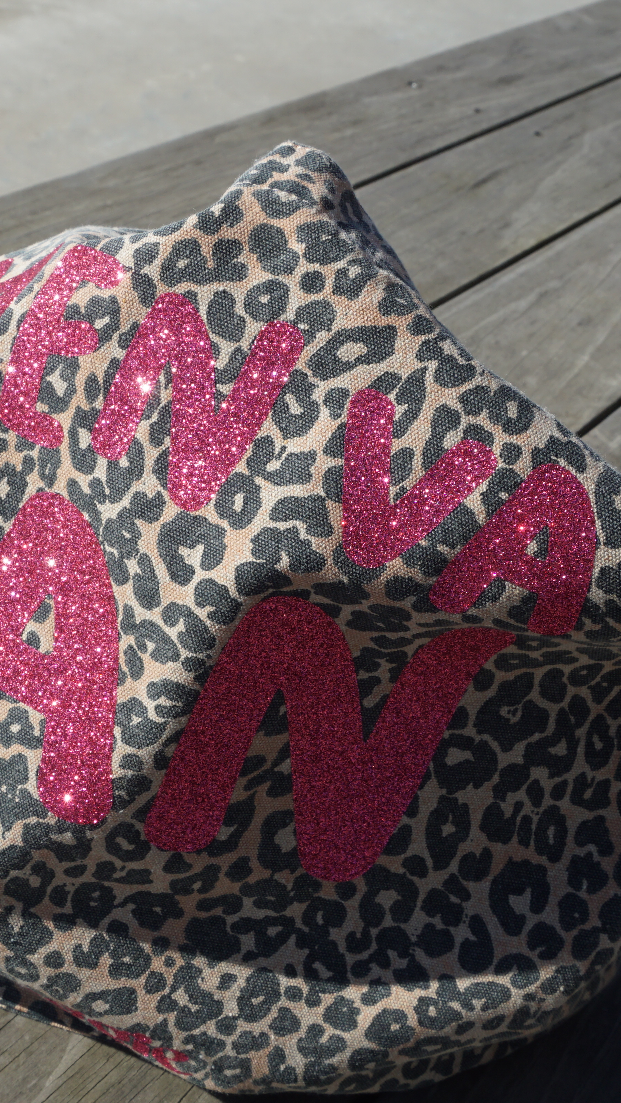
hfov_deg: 25.4
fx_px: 1376
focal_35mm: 47
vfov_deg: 43.7
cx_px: 229
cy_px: 541
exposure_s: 1/160
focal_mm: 16
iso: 100
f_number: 9
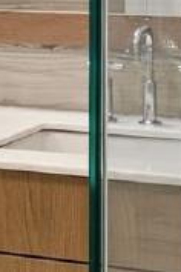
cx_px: 64
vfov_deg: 13.8
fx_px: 1086
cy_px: -57
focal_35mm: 144
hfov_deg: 9.5
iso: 250
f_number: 9
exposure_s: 1/13
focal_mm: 17
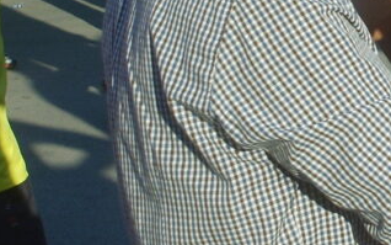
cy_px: 2
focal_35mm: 246
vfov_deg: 5.3
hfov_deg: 8.3
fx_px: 2622
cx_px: 605
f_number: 3.9
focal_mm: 12
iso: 50
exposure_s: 1/350
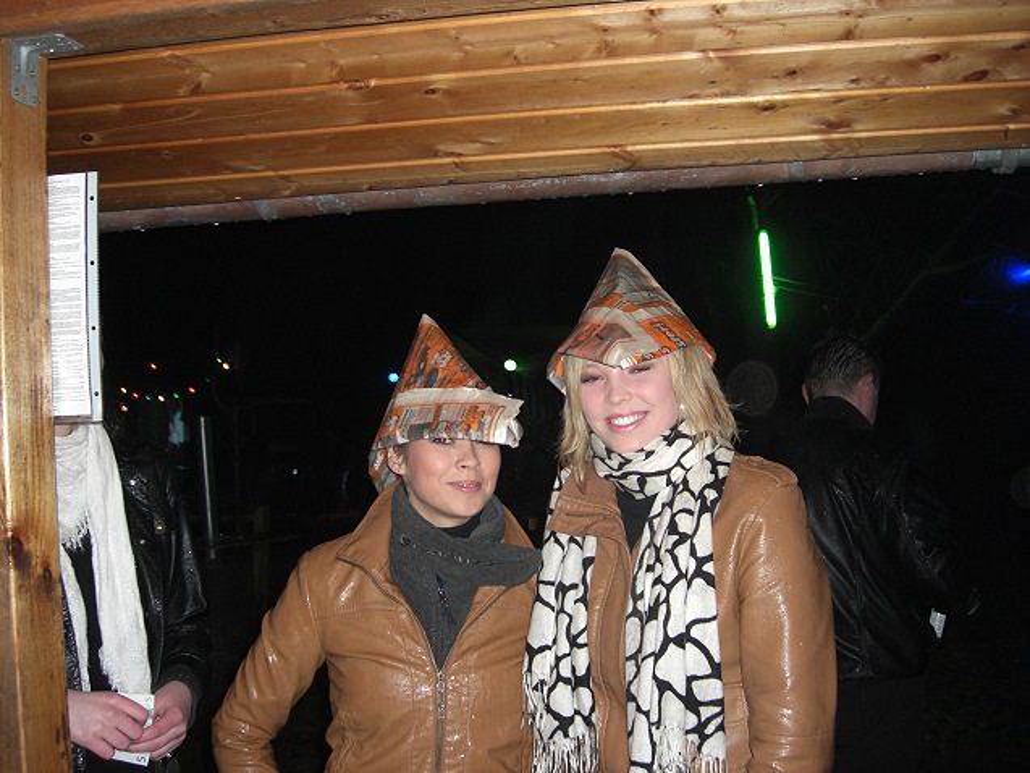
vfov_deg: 37.7
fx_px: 1131
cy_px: 386
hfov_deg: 49.0
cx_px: 515
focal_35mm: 38
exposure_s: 1/60
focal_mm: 7.9
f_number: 2.8
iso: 200
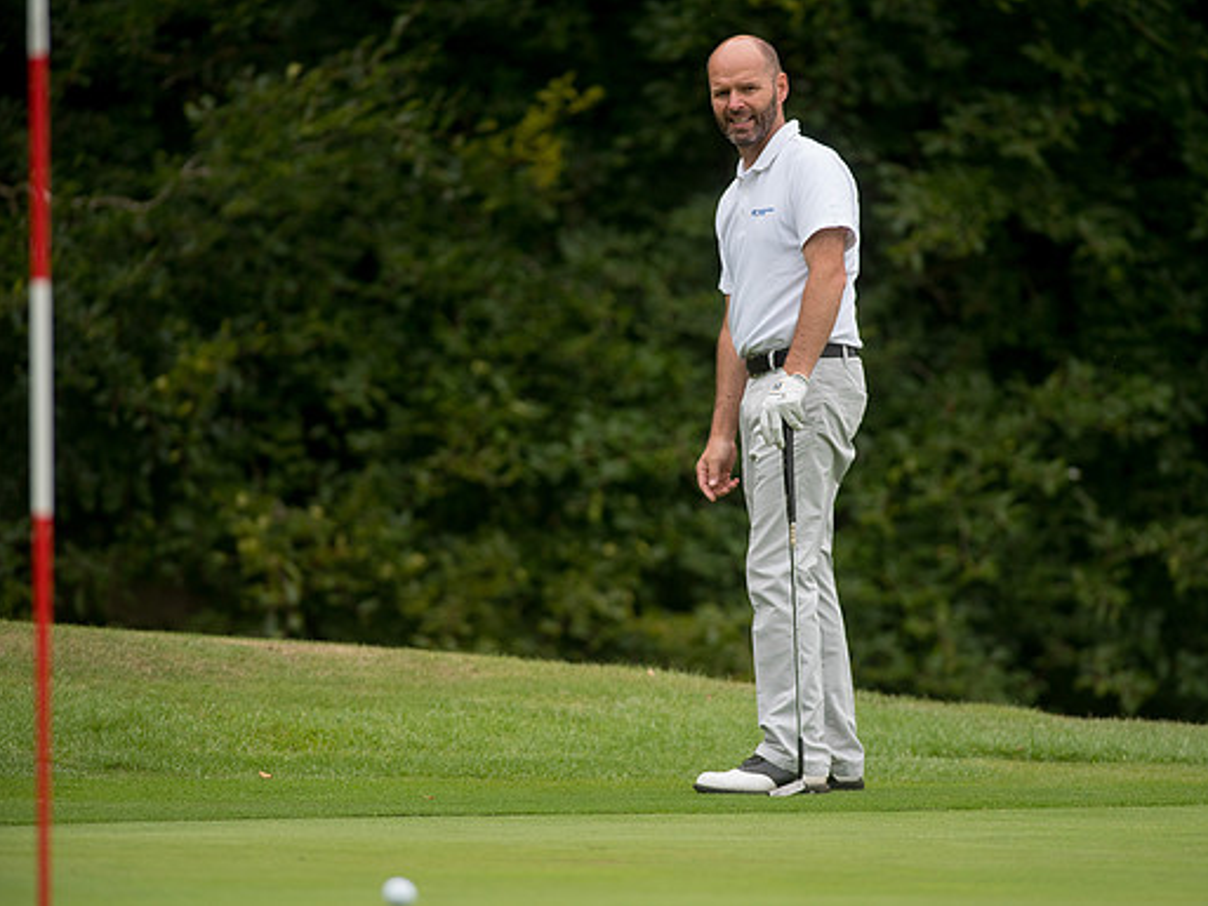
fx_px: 11379
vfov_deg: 4.6
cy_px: 453
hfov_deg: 6.1
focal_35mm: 326
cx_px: 659
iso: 800
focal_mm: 300
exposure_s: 1/3200
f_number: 4
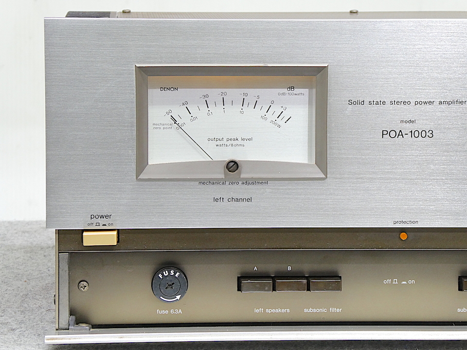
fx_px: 1821
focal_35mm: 135
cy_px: 175
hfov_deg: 14.6
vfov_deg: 11.0
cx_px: 234
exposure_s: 1/5
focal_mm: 24.2
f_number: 5.3
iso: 200
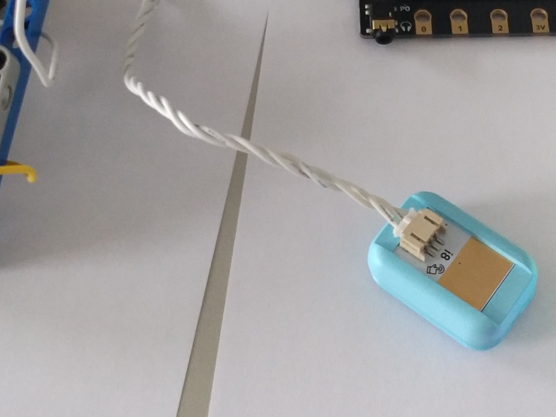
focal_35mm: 79
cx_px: 395
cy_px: 107
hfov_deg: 24.5
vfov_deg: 18.5
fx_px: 1269
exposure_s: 1/33
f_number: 2.2
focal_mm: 4.73
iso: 400
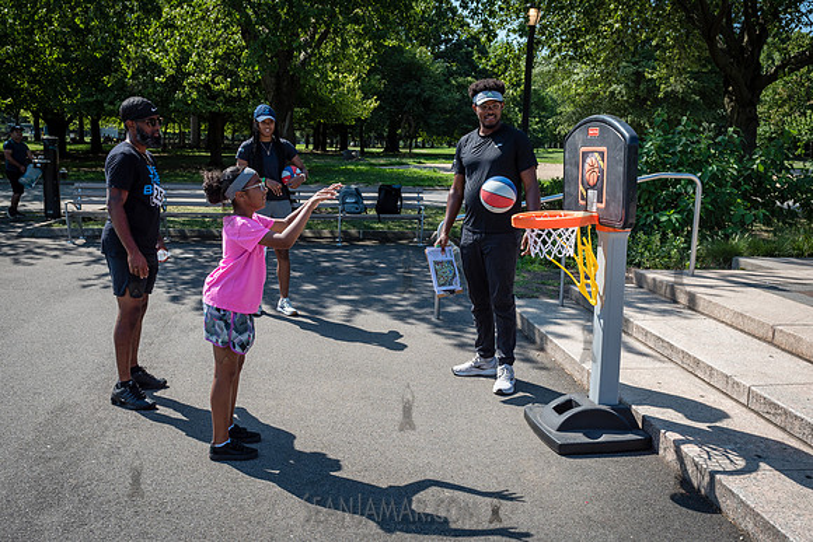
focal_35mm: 32
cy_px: 271
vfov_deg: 40.6
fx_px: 733
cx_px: 406
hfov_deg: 58.0
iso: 200
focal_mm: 24
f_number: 6.3
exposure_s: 1/500
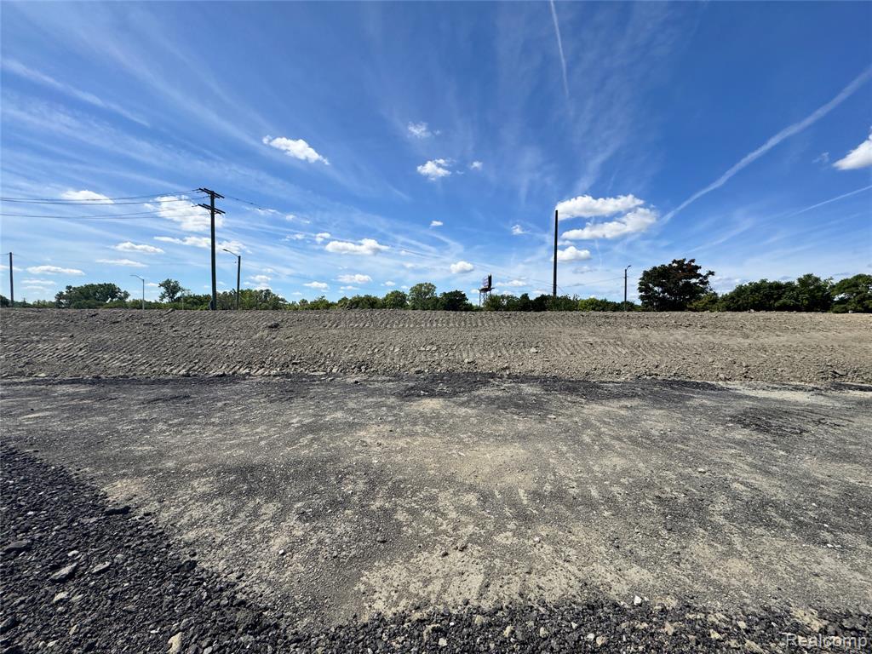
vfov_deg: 85.7
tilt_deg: -7.3
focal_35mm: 14
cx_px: 436
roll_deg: -1.3
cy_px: 327
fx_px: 353
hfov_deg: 102.1
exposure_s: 1/2674
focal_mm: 2.22
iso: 50
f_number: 2.2
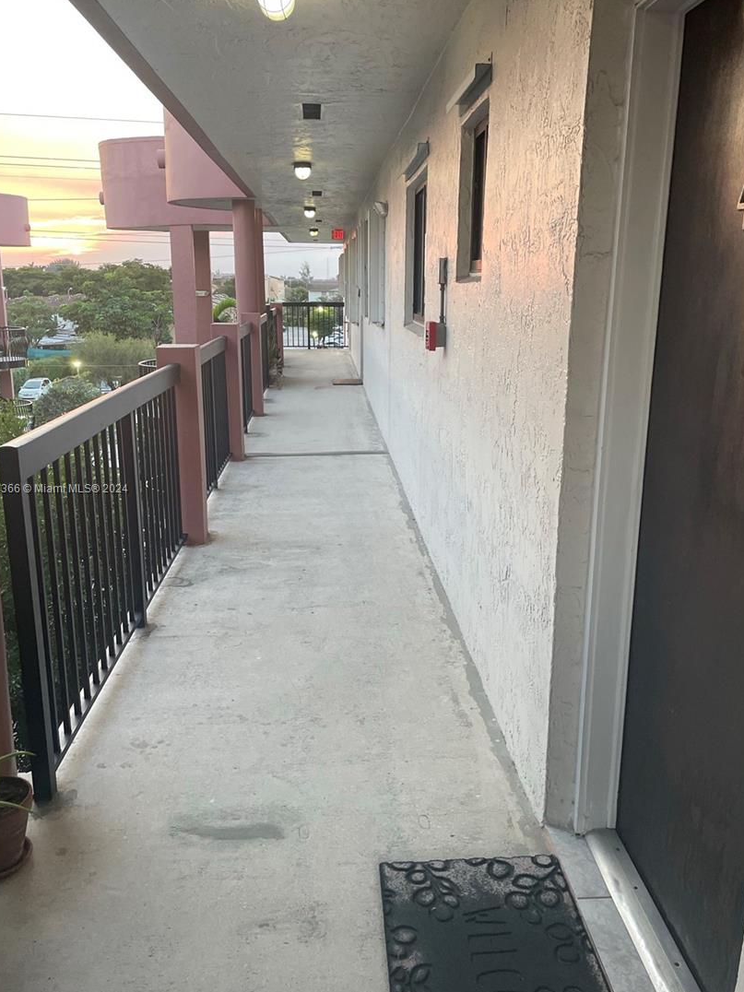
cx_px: 374
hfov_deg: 48.2
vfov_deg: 61.7
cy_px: 490
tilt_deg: -14.1
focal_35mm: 29
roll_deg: +0.5
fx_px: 831
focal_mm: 4.2
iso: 100
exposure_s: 1/121
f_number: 1.6
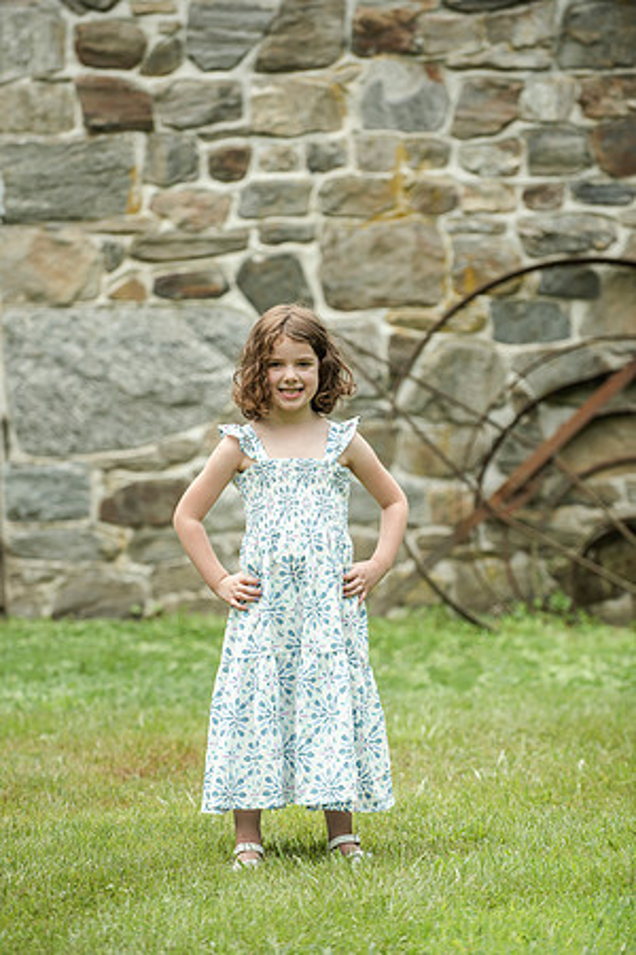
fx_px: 4240
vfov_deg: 12.8
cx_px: 318
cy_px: 478
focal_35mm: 160
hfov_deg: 8.6
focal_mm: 160
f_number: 4
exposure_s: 1/2000
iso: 640
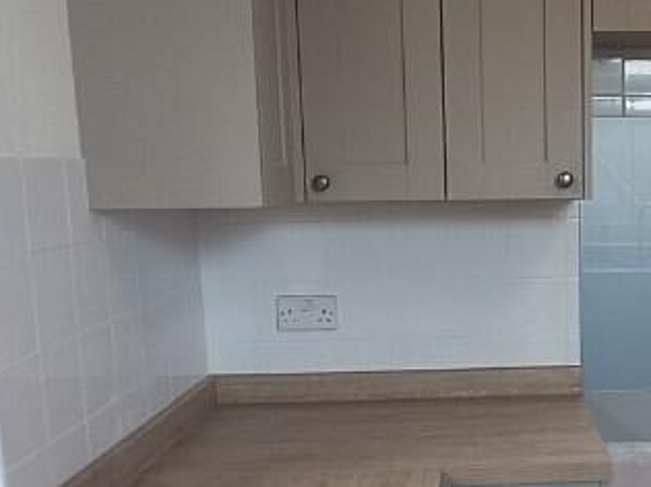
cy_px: 340
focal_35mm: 52
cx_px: 585
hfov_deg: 34.8
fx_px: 978
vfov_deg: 27.8
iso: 203
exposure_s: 1/50
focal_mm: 1.66
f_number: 2.2
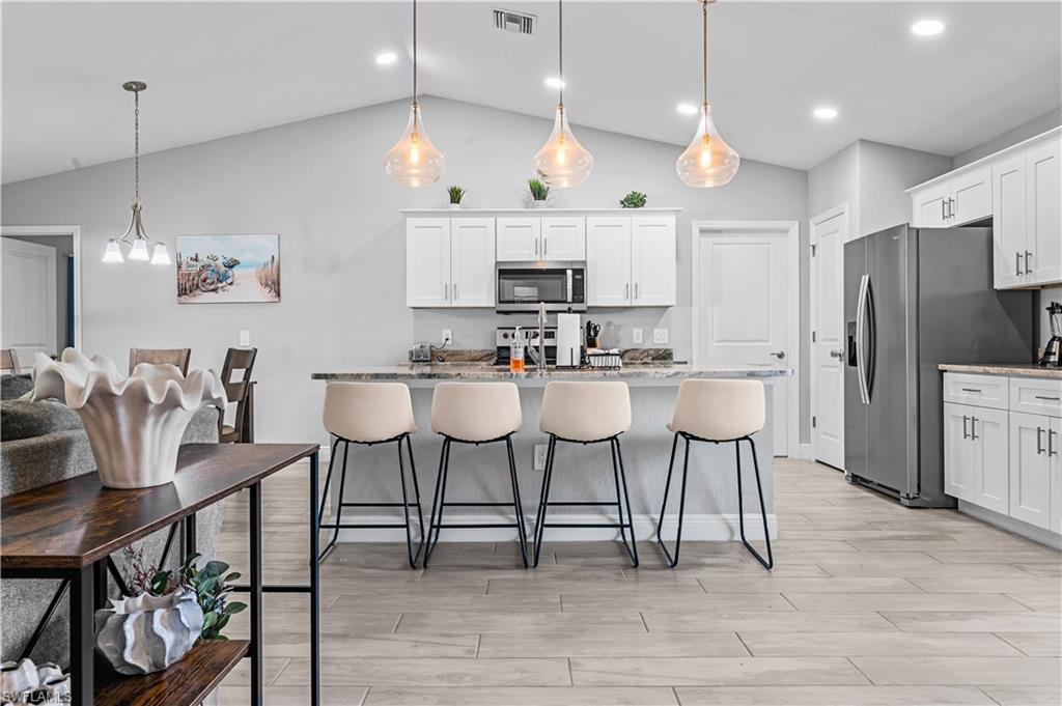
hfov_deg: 73.8
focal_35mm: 24
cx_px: 531
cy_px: 353
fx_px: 707
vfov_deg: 53.1
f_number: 10
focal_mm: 24
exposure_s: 1/2
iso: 320
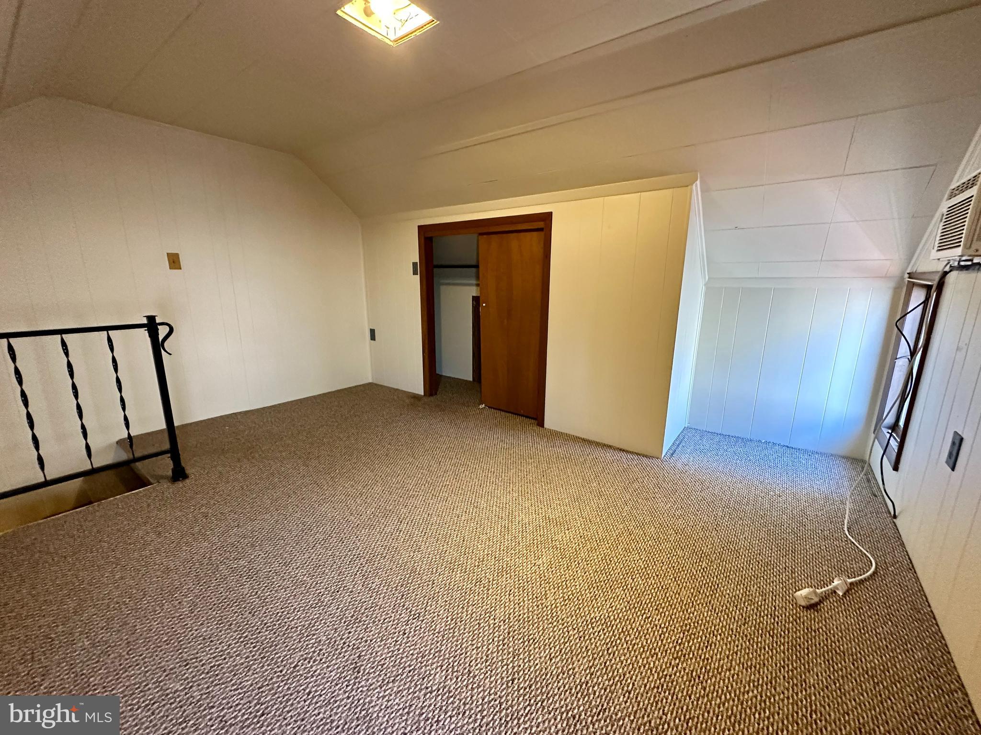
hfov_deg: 102.1
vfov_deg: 85.7
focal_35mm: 14
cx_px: 490
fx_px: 397
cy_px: 368
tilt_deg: -13.9
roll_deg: -0.5
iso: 640
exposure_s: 1/60
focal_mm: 2.22
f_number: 2.2
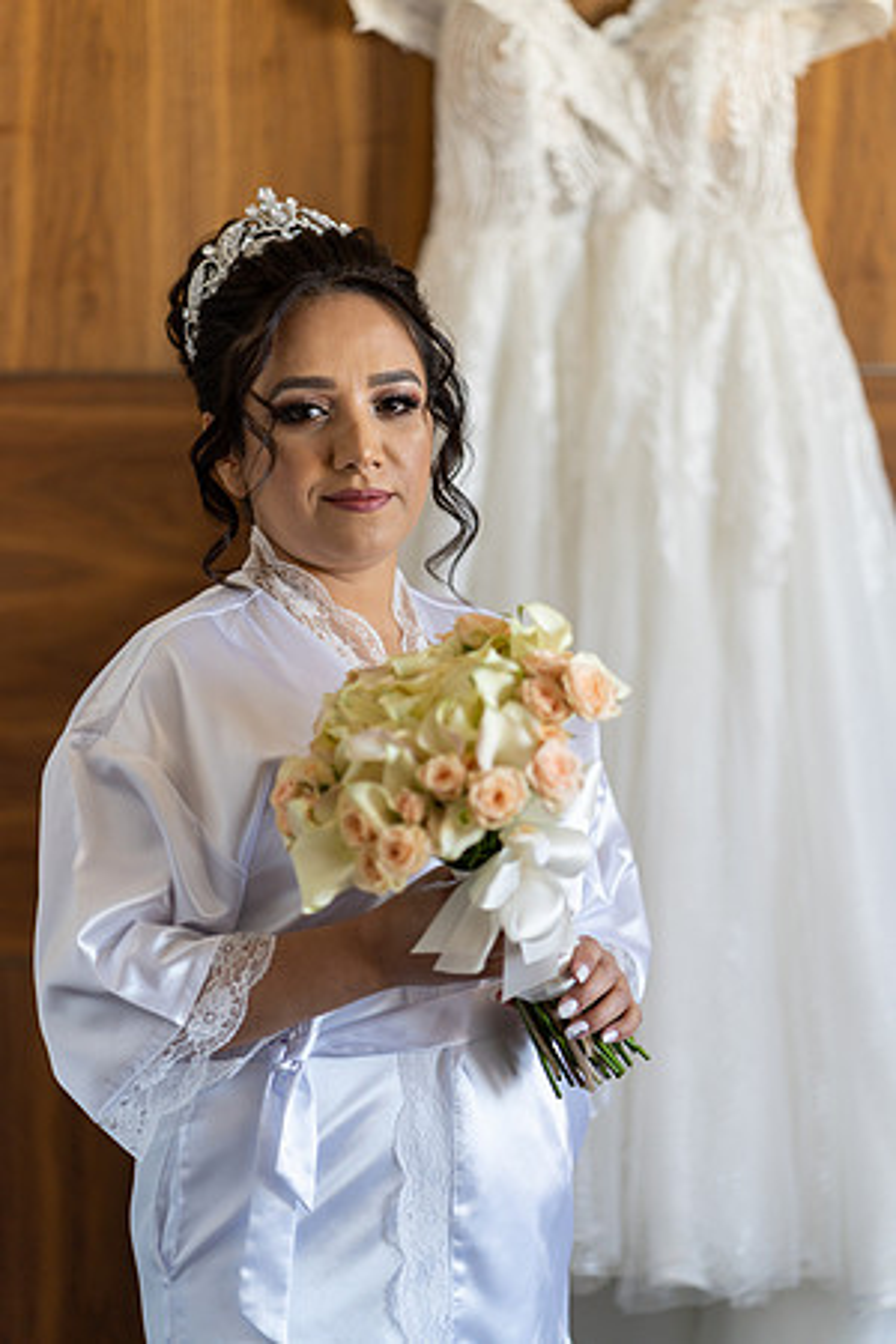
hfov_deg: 16.1
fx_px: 3173
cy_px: 672
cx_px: 448
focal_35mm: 85
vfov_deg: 23.9
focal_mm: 85
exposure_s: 1/160
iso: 160
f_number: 1.8
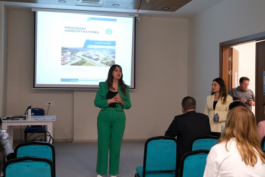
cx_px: 132
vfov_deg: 30.5
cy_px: 88
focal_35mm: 44
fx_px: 324
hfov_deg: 44.5
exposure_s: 1/52
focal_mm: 29.2
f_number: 4
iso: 1600
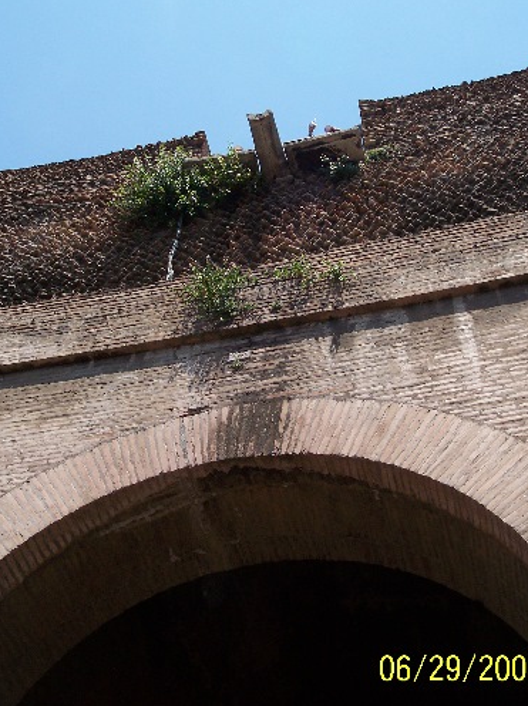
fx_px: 937
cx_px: 291
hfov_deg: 31.4
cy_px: 297
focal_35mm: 46
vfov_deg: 41.2
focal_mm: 8
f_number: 4.8
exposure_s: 1/700
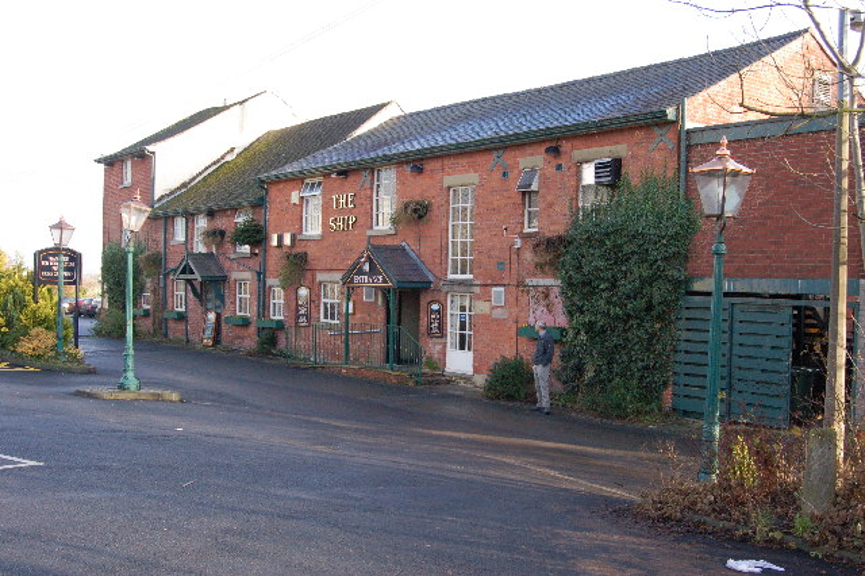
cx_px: 432
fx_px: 937
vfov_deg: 34.2
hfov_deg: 49.6
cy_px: 288
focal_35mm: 39
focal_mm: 26
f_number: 8
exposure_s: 1/250
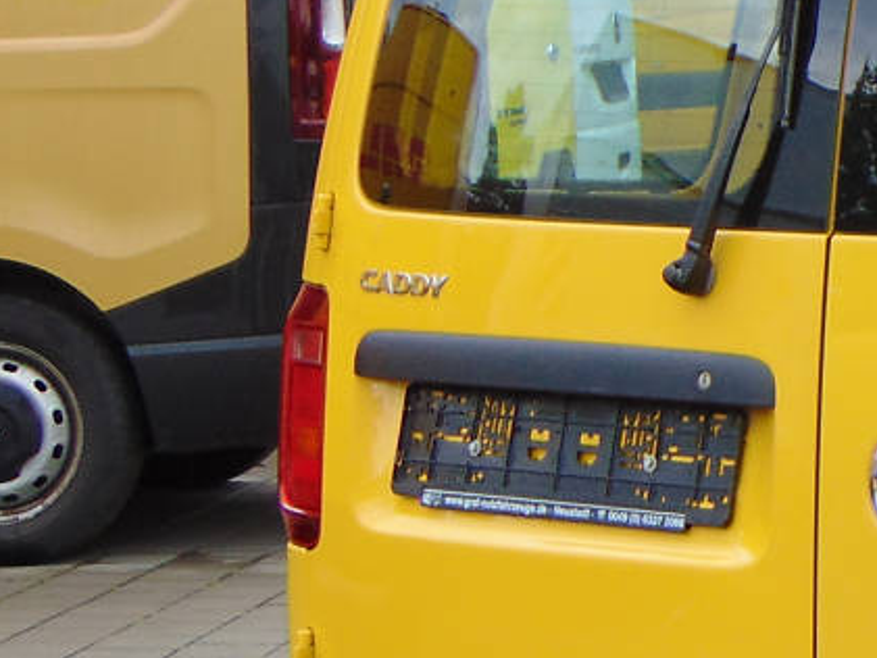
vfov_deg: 7.8
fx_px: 4815
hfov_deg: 10.0
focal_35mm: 190
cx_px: 1477
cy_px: 360
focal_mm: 9
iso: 80
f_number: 3.5
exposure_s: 1/60
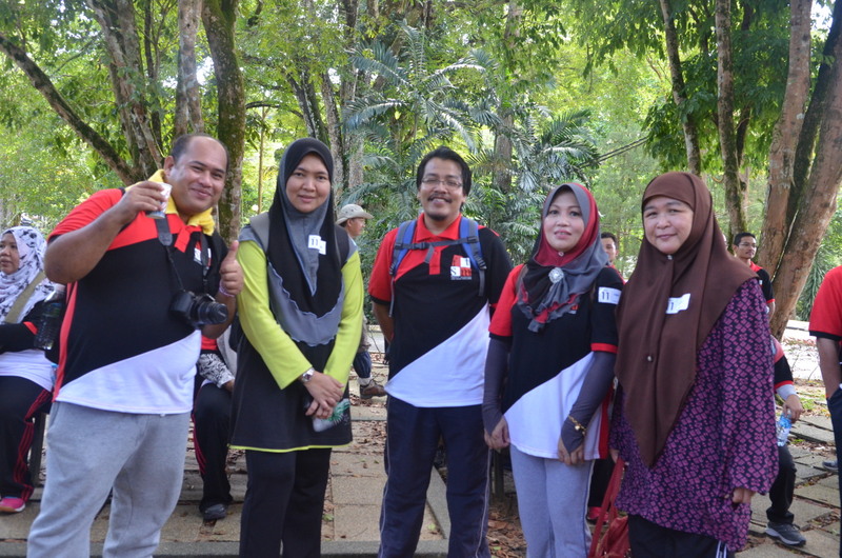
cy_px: 279
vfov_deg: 38.2
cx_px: 421
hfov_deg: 55.2
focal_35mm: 34
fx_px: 805
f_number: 4.5
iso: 1000
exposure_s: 1/125
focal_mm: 23
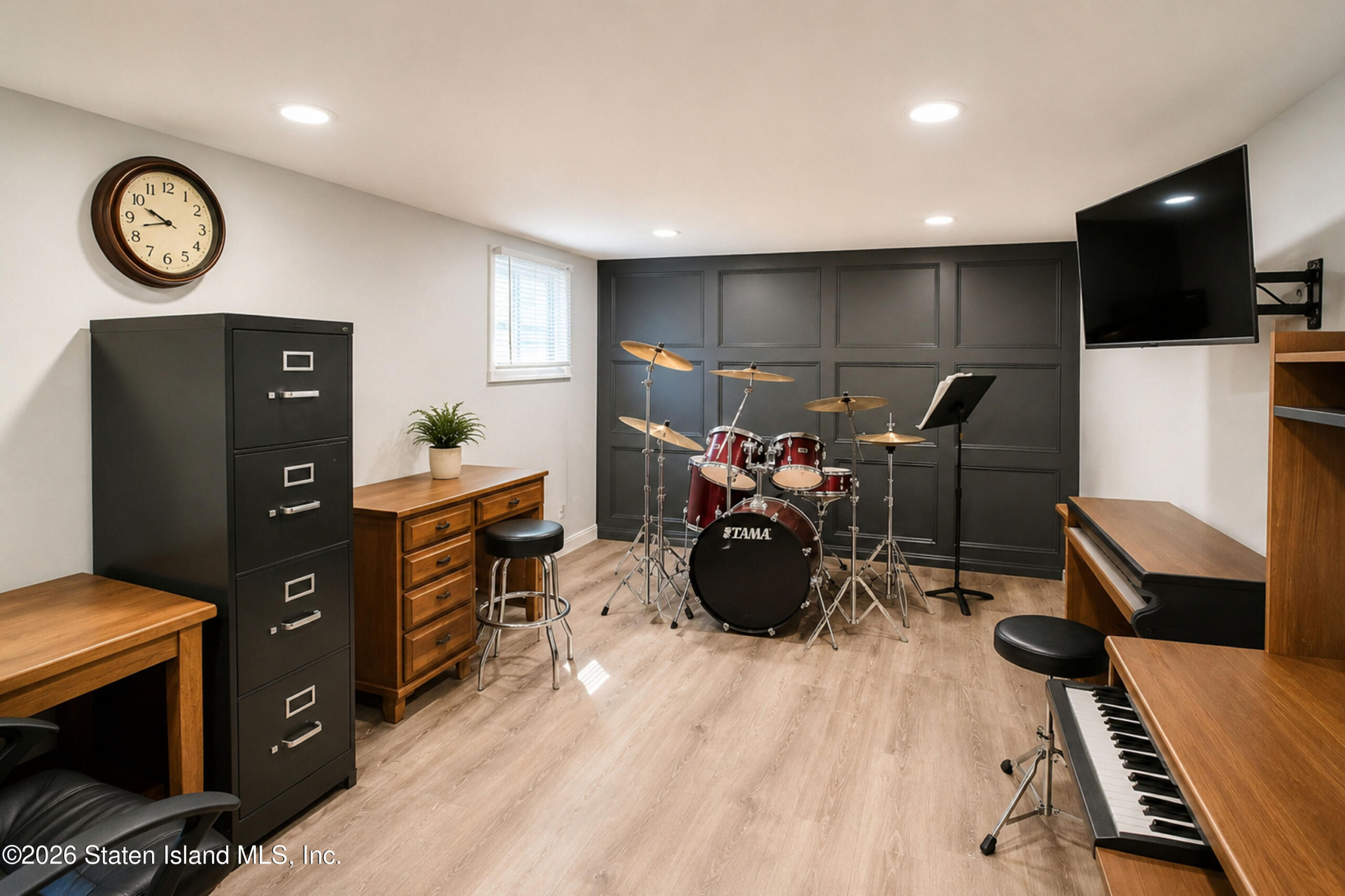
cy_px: 448
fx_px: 560
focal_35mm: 15
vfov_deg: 77.3
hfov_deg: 100.4
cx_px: 672
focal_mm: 10
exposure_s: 1/60
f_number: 5.6
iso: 2000
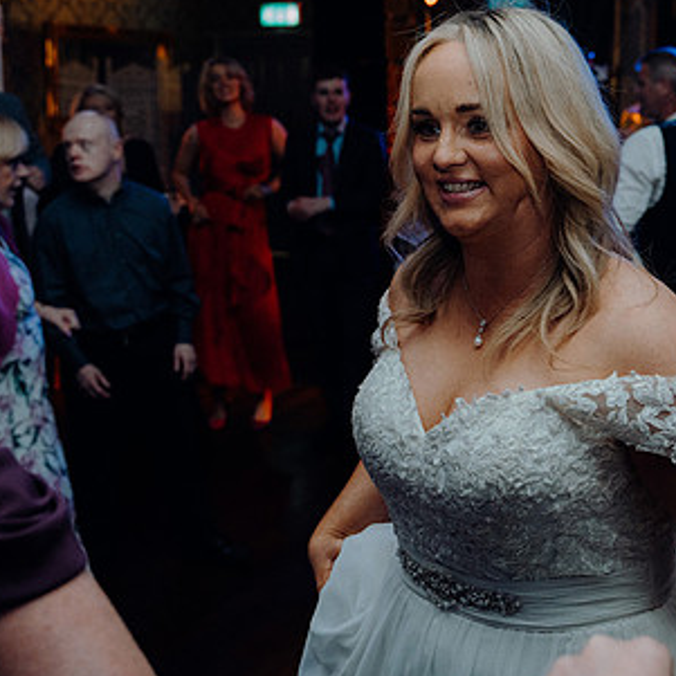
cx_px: 474
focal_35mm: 54
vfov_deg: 31.6
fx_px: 1193
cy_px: 293
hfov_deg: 31.3
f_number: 3.5
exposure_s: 1/160
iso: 2500
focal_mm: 33
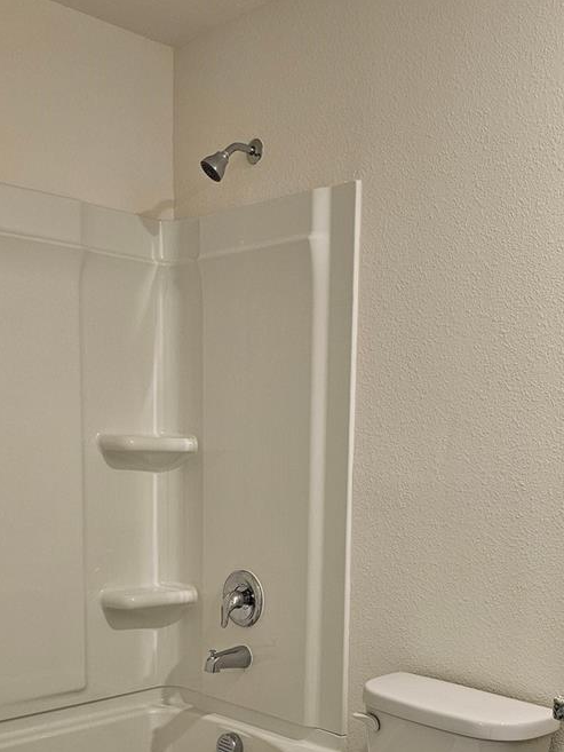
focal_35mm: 42
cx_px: 310
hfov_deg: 34.3
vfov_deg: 43.2
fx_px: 912
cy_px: 573
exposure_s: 1/120
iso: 200
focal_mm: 6.3
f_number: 1.7
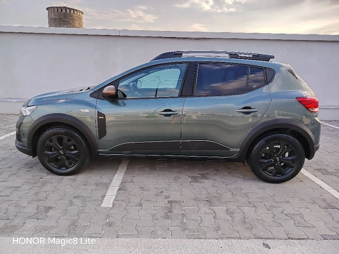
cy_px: 127
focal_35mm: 24
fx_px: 235
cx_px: 170
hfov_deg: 71.6
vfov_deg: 56.8
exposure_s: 1/185
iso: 100
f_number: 1.75
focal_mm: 5.25
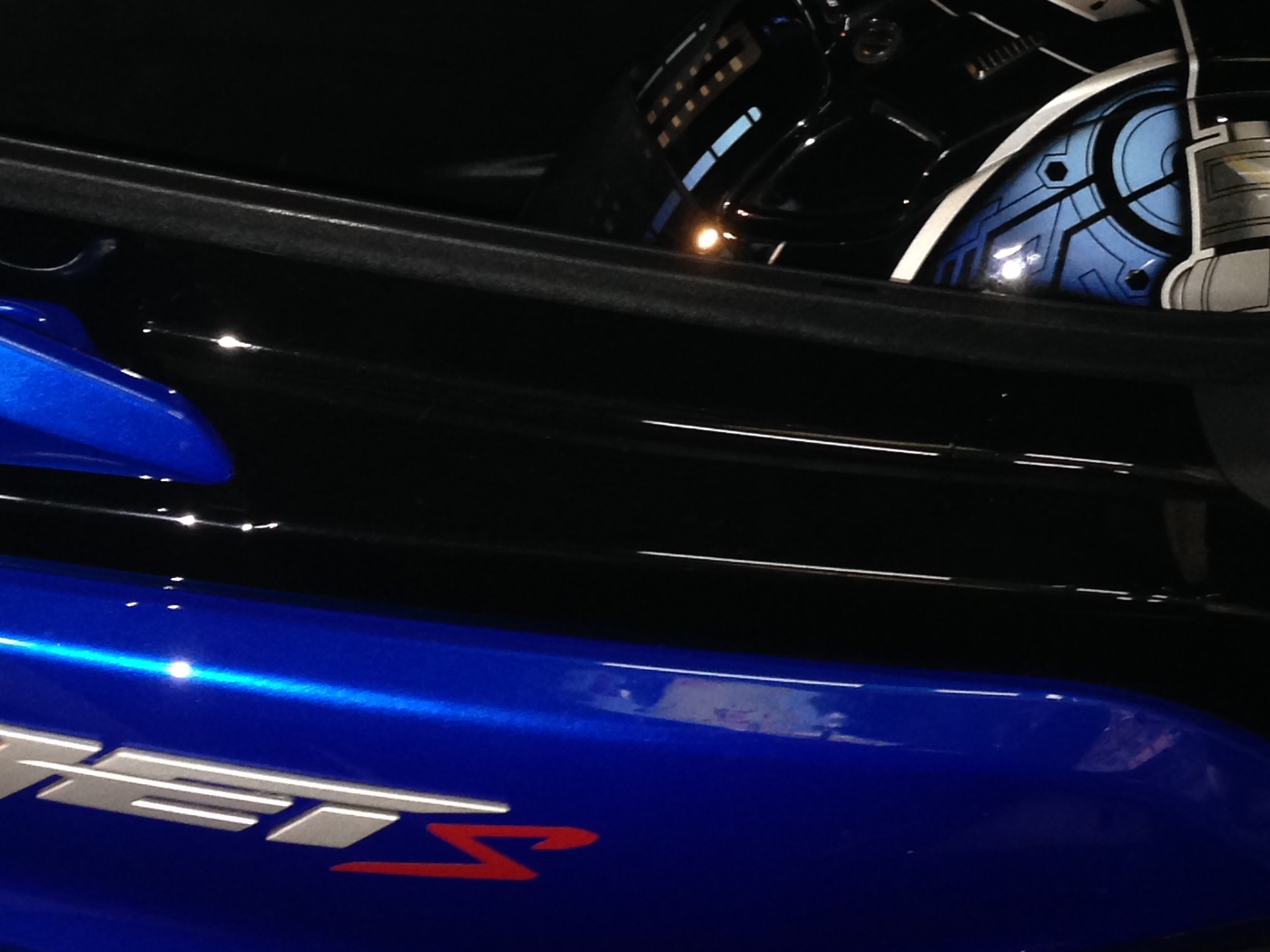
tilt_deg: -24.4
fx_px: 2825
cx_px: 592
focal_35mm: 77
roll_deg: +8.4
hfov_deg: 25.3
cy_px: 207
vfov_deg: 19.0
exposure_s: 1/16
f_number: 2.4
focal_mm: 4.12
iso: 125
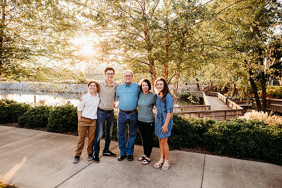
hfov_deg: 73.7
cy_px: 94
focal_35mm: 24
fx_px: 188
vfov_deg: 53.2
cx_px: 141
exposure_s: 1/320
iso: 250
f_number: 3.2
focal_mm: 24
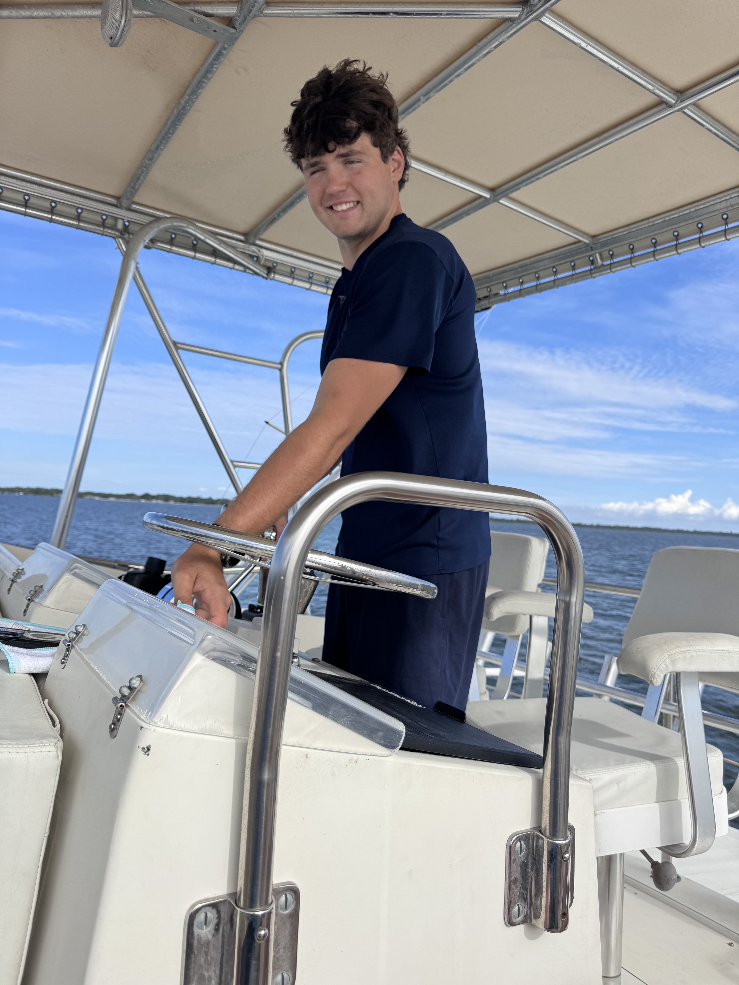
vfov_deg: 71.6
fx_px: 683
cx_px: 370
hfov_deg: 56.8
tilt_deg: +3.7
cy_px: 492
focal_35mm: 24
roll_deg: -1.4
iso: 80
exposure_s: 1/4310
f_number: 1.78
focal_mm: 6.76
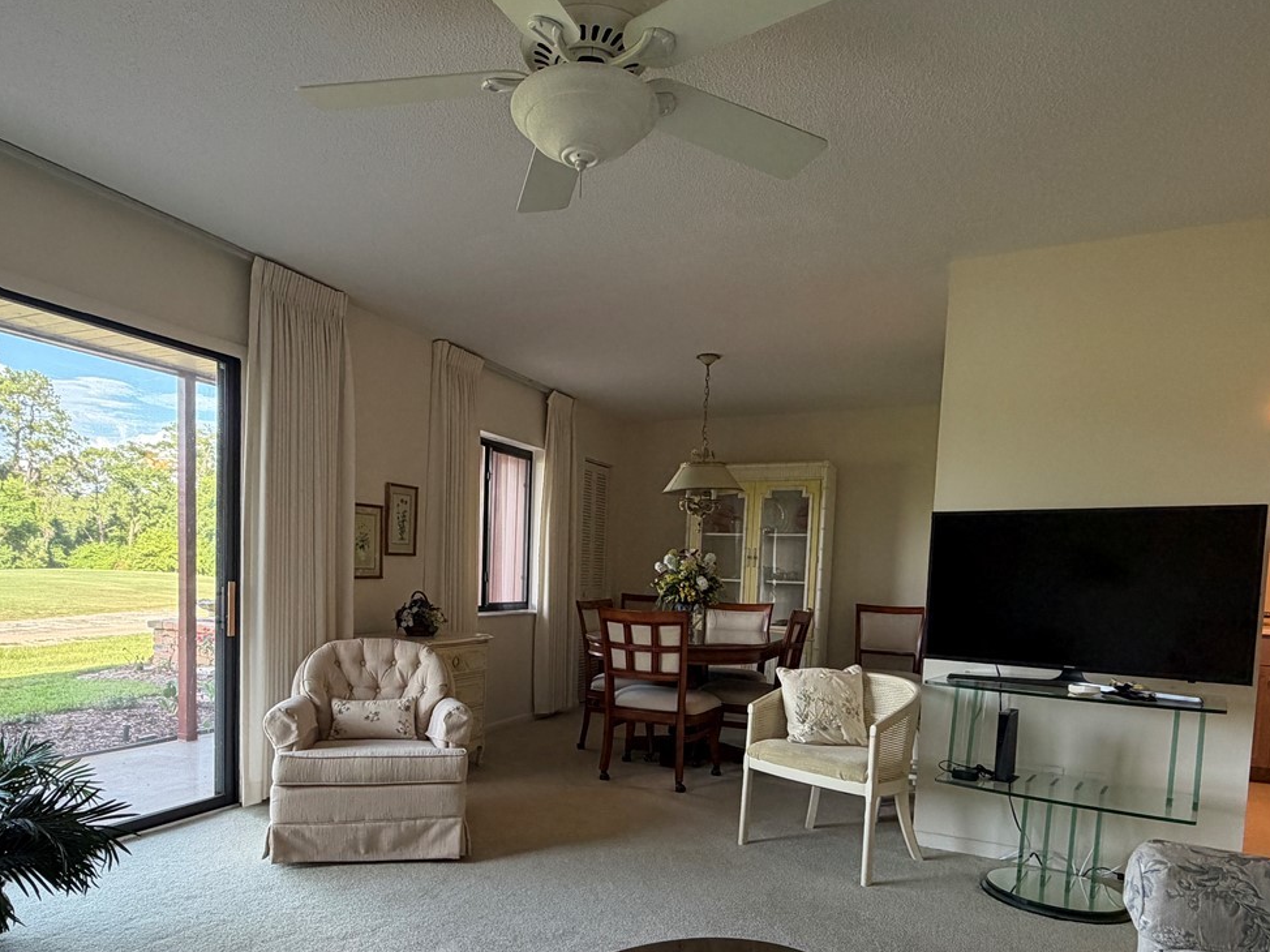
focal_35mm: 23
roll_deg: -1.2
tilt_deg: -3.9
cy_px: 629
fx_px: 844
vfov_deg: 57.7
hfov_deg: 73.5
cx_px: 537
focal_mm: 2.22
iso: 125
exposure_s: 1/121
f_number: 2.2
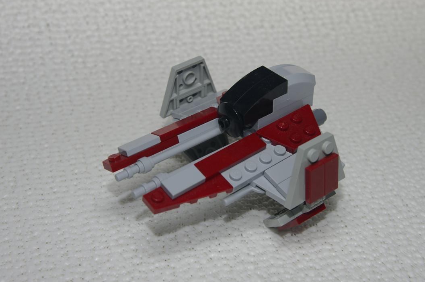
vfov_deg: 21.3
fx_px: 750
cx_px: 232
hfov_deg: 31.6
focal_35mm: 64
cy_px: 122
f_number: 8
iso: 200
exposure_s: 1/50
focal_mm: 35
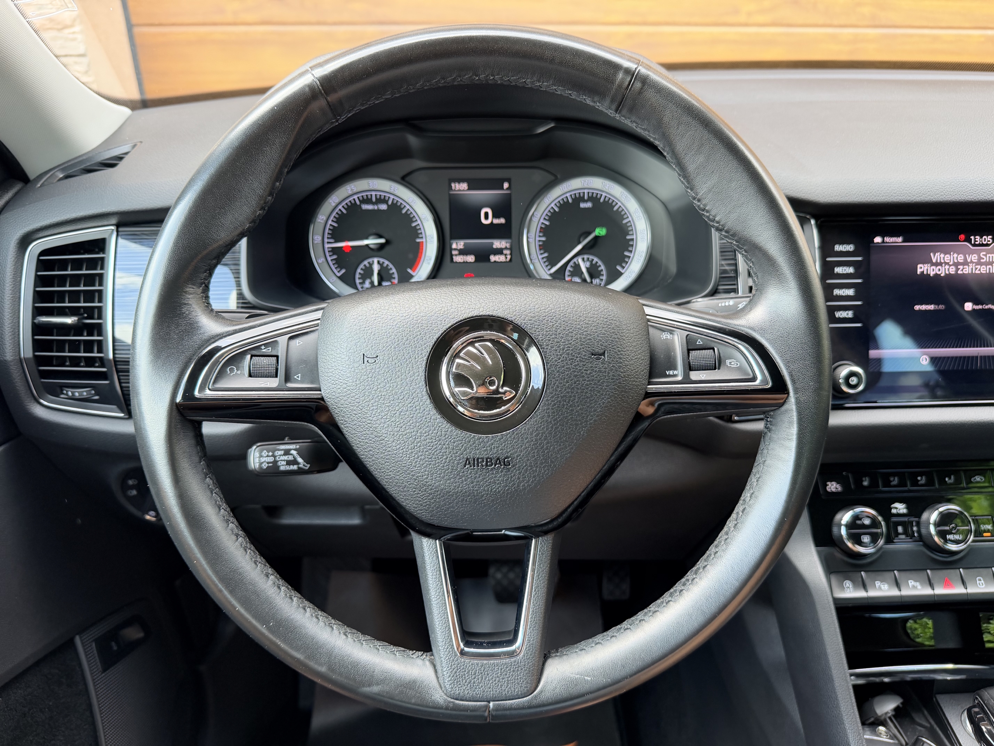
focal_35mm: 24
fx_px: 689
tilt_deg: -27.3
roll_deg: -0.5
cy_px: 373
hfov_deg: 71.6
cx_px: 497
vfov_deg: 56.8
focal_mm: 6.76
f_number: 1.78
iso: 125
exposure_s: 1/121
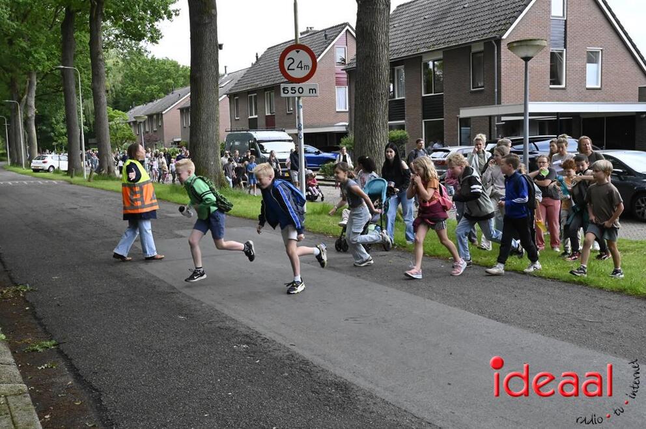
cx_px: 323
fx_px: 717
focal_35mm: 40
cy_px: 214
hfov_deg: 48.5
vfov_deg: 33.3
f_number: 11
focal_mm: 40
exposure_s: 1/500
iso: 8000
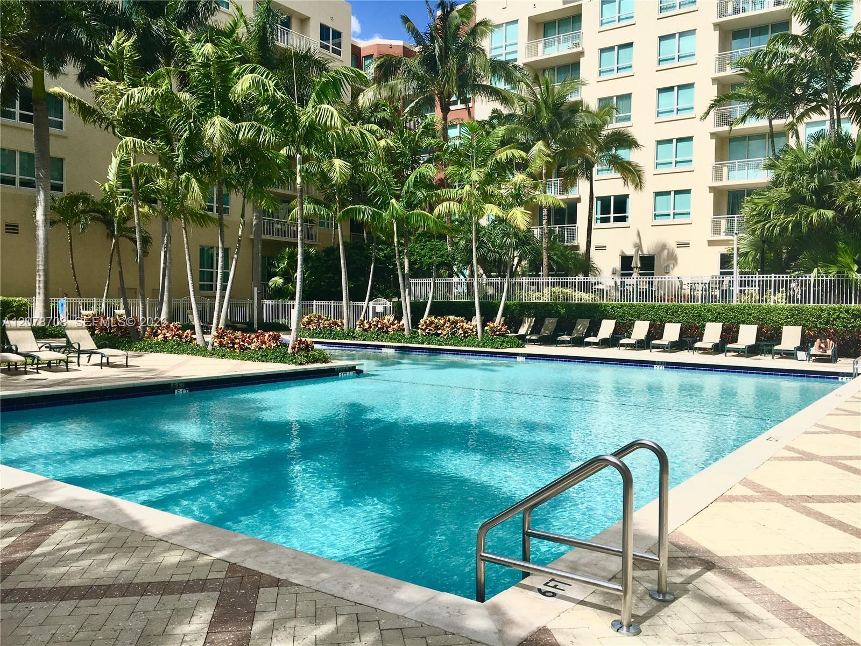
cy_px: 323
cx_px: 430
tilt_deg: -2.7
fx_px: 721
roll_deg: -0.7
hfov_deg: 61.7
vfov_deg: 48.2
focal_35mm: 29
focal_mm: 4.15
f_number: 2.2
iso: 25
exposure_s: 1/2849
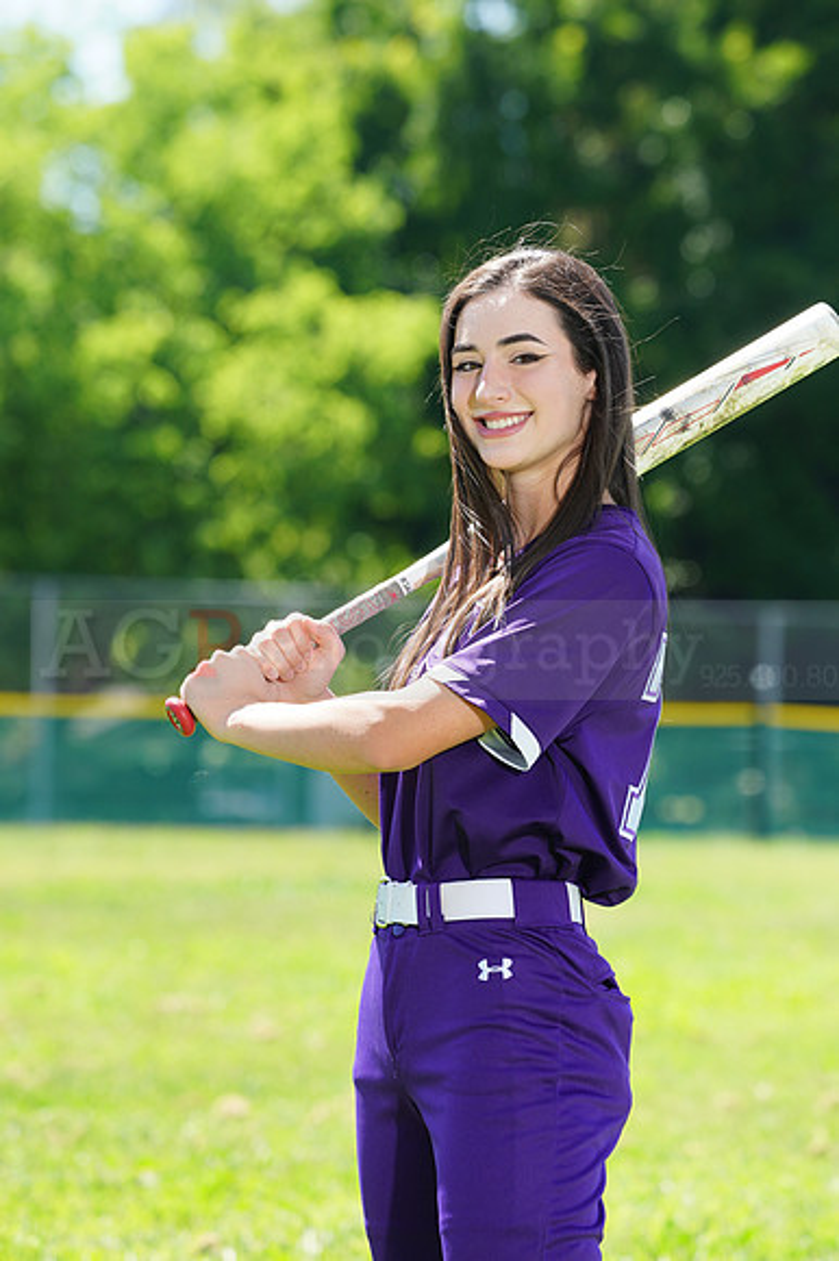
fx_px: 9274
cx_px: 420
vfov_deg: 7.8
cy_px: 630
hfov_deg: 5.2
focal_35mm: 265
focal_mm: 265
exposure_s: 1/160
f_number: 9
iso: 200
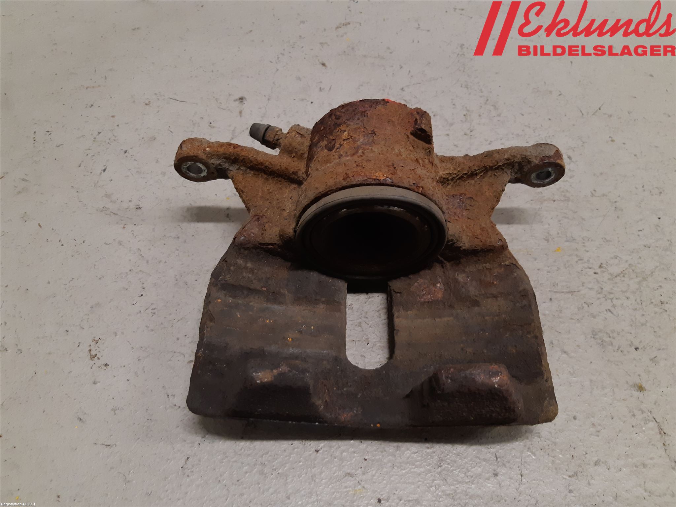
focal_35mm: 26
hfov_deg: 67.3
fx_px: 508
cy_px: 254
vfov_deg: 53.1
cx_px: 338
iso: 125
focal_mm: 3.93
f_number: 1.7
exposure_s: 1/50
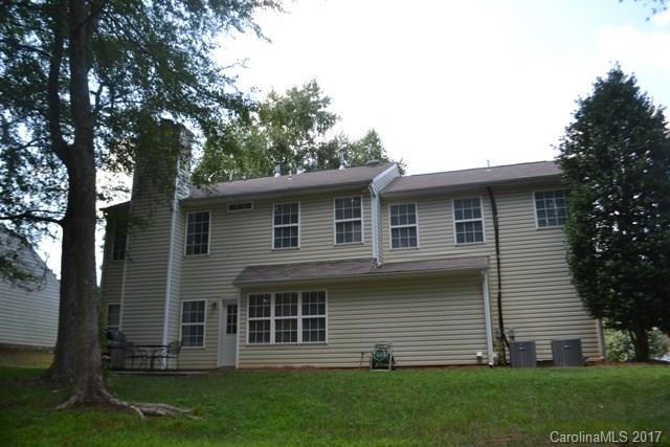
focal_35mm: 27
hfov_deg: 67.4
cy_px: 224
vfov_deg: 48.0
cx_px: 335
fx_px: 503
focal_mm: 18
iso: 100
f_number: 4
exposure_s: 1/200
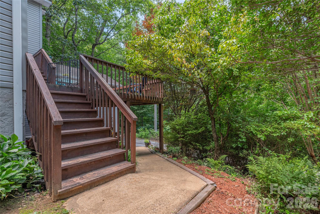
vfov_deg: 73.8
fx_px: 142
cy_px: 107
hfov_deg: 96.7
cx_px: 160
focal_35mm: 16
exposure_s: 1/320
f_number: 8
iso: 320
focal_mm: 16
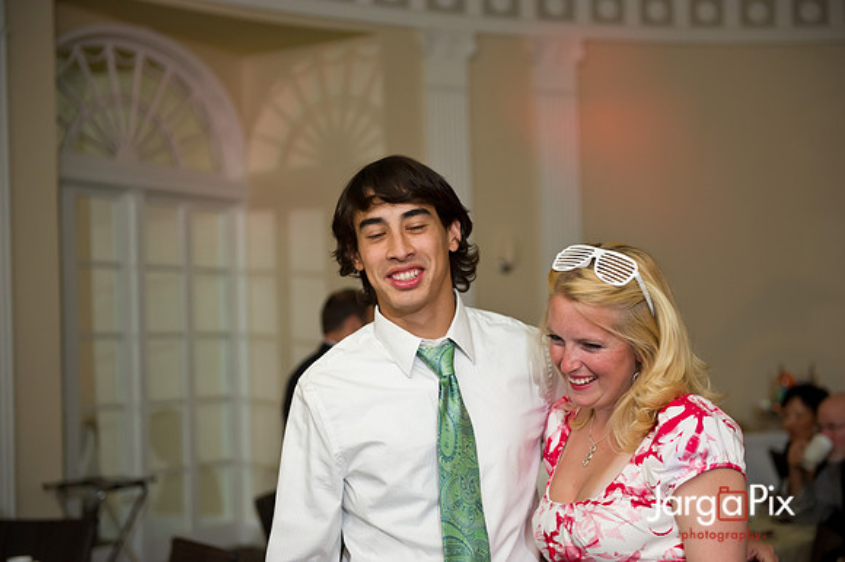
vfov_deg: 21.9
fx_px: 1454
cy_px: 281
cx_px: 422
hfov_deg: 32.4
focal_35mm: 62
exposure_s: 1/125
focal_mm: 62
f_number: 3.2
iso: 1600
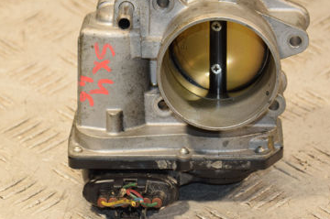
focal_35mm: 227
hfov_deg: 9.1
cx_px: 174
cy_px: 58
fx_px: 2077
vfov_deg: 6.0
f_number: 6.3
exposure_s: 1/200
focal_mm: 85
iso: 800
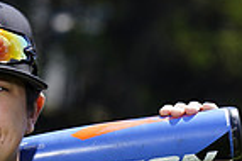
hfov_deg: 3.5
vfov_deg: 2.3
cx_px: -69
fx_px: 3921
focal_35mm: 584
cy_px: 236
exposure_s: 1/250
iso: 100
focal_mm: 144
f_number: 6.3
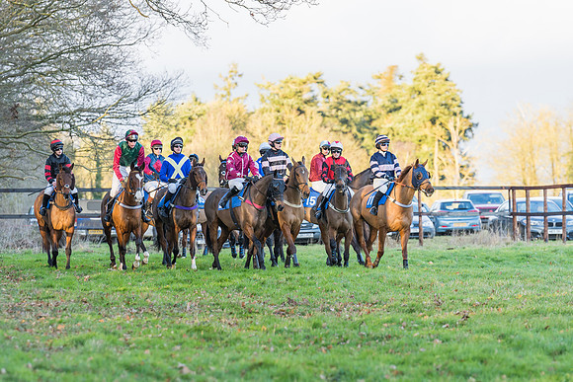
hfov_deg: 7.0
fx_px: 4667
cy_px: 188
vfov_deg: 4.7
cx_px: 285
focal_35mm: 293
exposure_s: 1/200
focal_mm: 192
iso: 400
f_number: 4
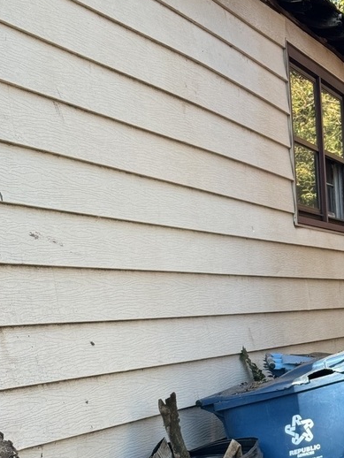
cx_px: 325
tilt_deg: -1.7
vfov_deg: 19.6
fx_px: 1324
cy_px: 311
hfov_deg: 14.6
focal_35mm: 100
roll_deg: +3.8
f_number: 1.78
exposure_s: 1/952
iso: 64
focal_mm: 6.76
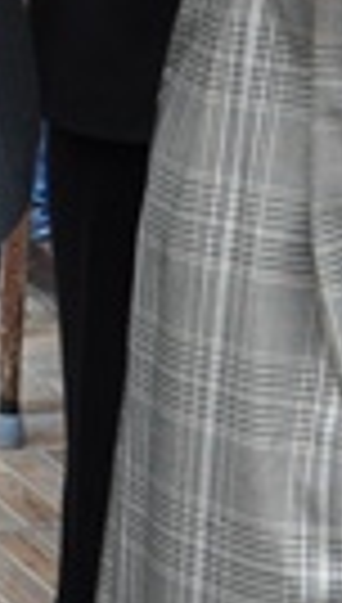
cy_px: -205
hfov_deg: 6.3
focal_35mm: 168
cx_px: -860
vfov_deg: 12.4
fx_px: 2692
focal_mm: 18
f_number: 8
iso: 640
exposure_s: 1/60
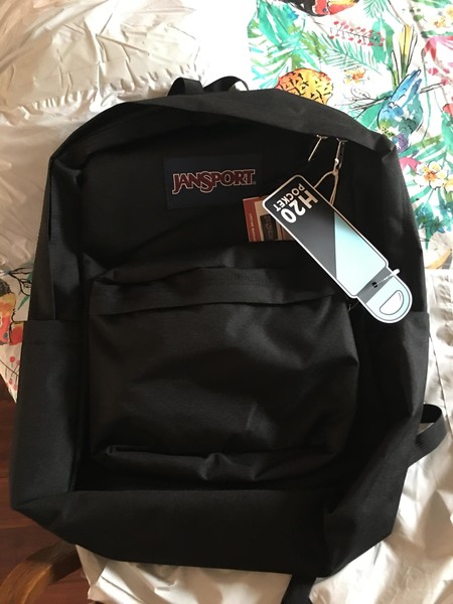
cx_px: 226
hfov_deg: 48.2
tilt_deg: -62.4
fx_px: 506
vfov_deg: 61.7
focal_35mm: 29
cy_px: 302
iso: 100
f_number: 2.2
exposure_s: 1/4
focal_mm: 4.15
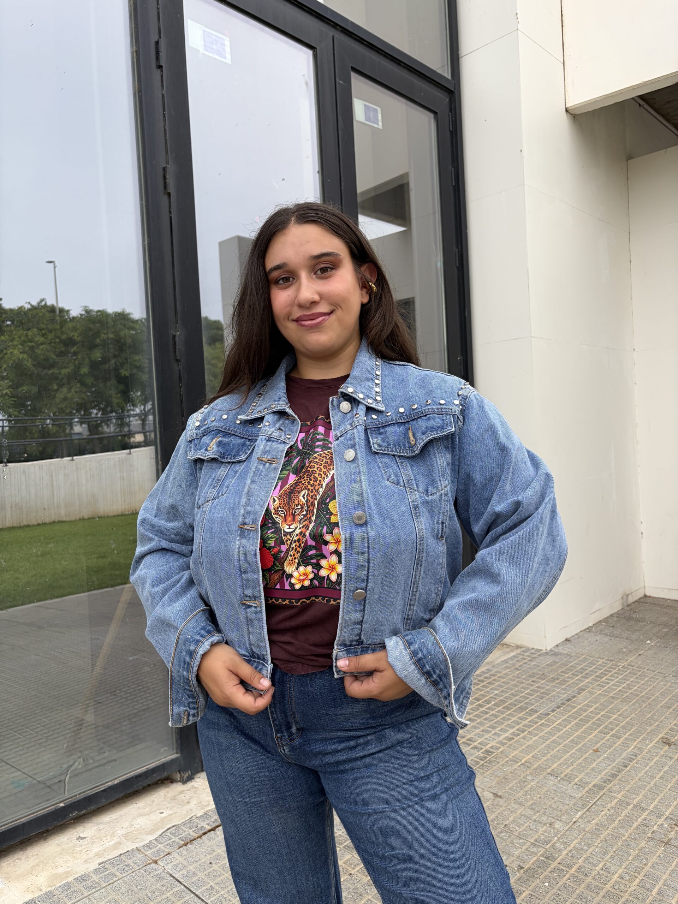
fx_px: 679
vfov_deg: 67.3
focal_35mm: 26
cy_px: 452
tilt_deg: +1.9
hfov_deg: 53.1
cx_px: 339
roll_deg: +3.6
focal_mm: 5.96
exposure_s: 1/1287
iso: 50
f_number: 1.6
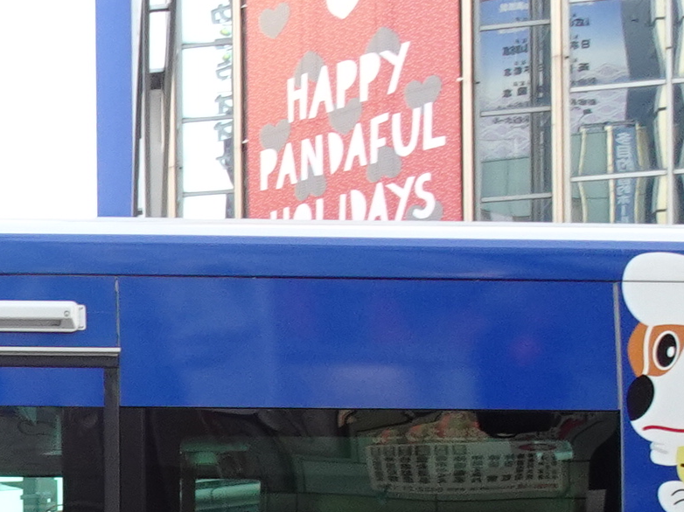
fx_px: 2212
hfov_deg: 15.0
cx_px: -584
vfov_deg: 12.8
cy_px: 682
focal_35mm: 112
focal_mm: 4.25
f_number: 3.5
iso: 100
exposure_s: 1/80
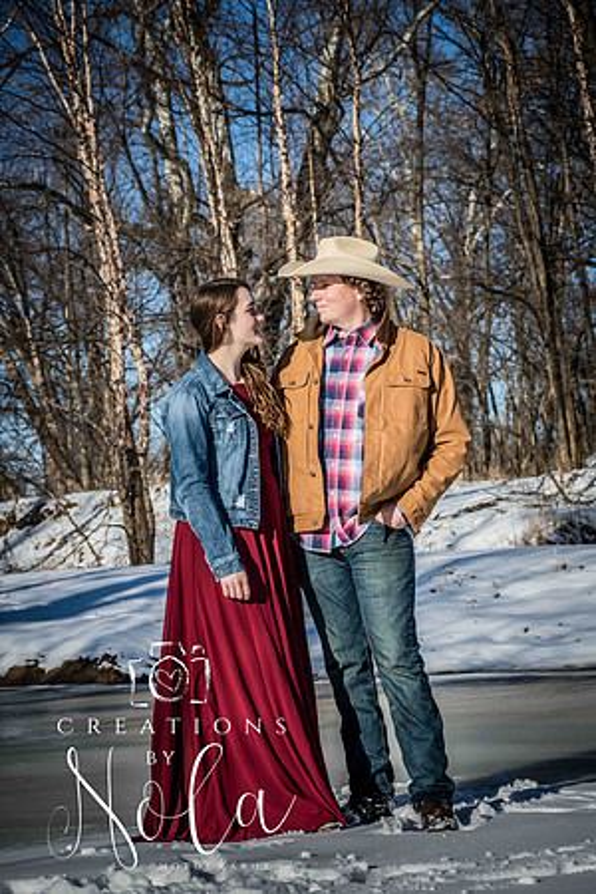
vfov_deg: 23.6
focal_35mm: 86
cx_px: 298
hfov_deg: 15.9
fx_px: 2135
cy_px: 447
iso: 400
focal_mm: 86
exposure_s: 1/1000
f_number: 10
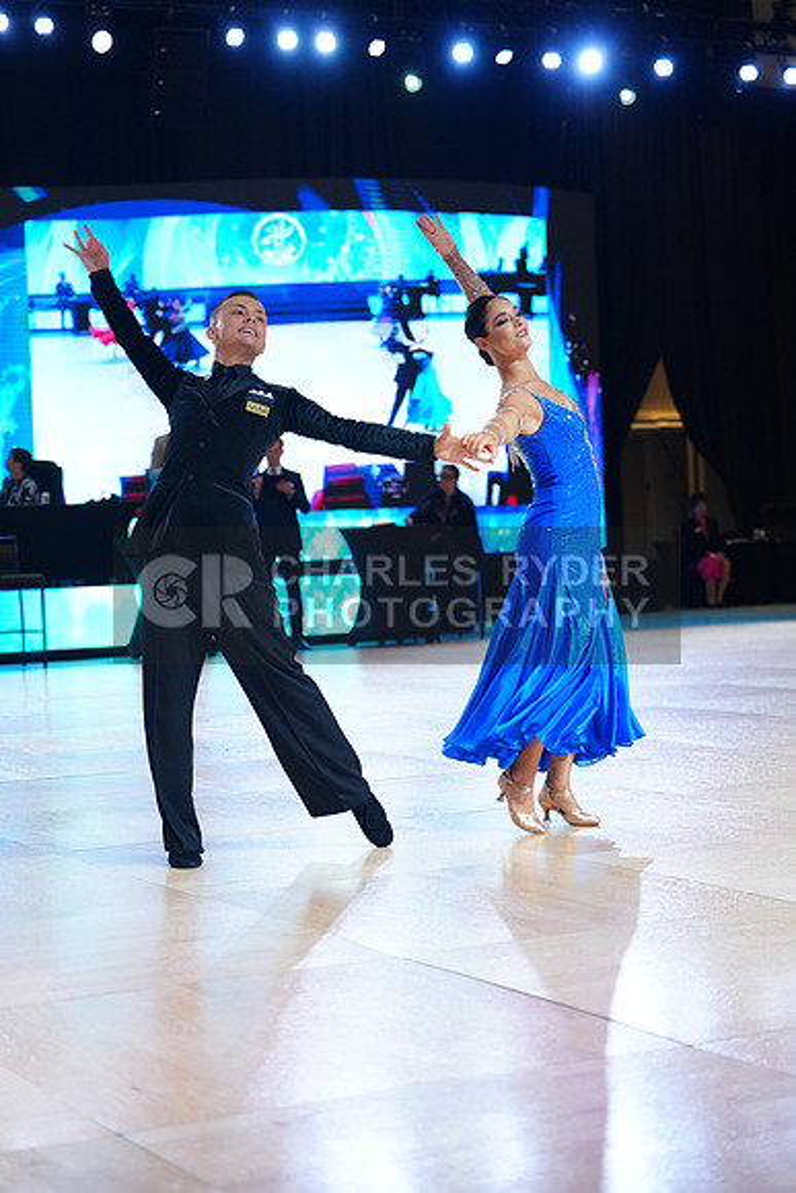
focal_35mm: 70
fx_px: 2320
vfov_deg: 28.8
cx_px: 398
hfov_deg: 19.5
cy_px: 596
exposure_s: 1/500
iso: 2000
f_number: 2.8
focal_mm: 70
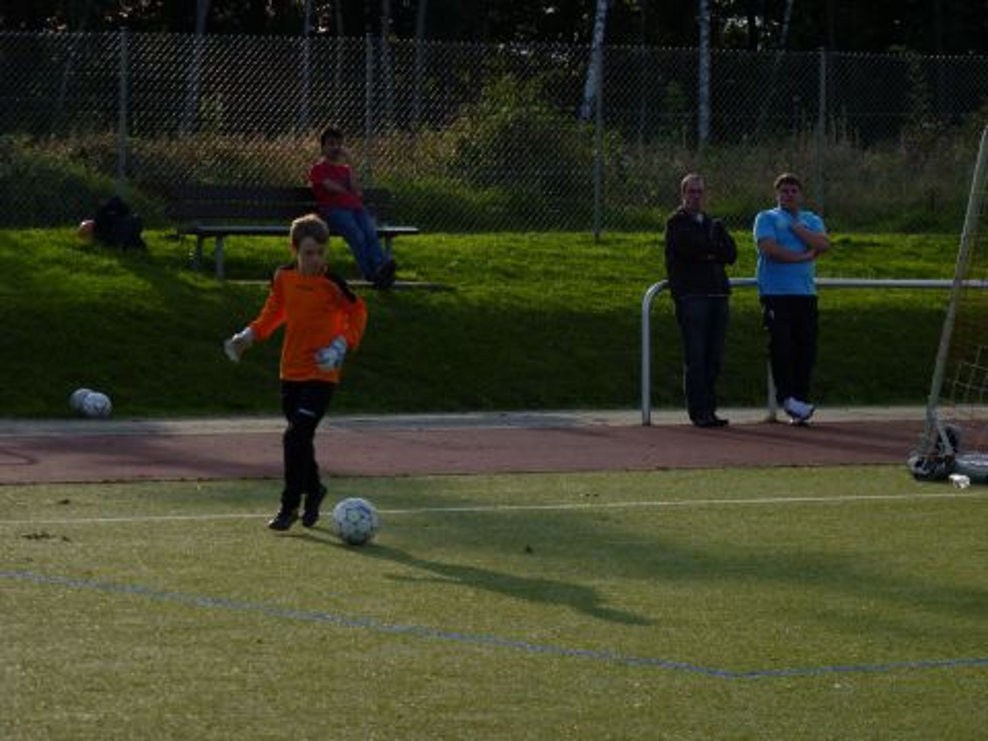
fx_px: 4766
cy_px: 370
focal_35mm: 167
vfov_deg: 8.9
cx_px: 494
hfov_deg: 11.8
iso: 125
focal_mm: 29.7
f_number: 3.7
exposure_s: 1/1000
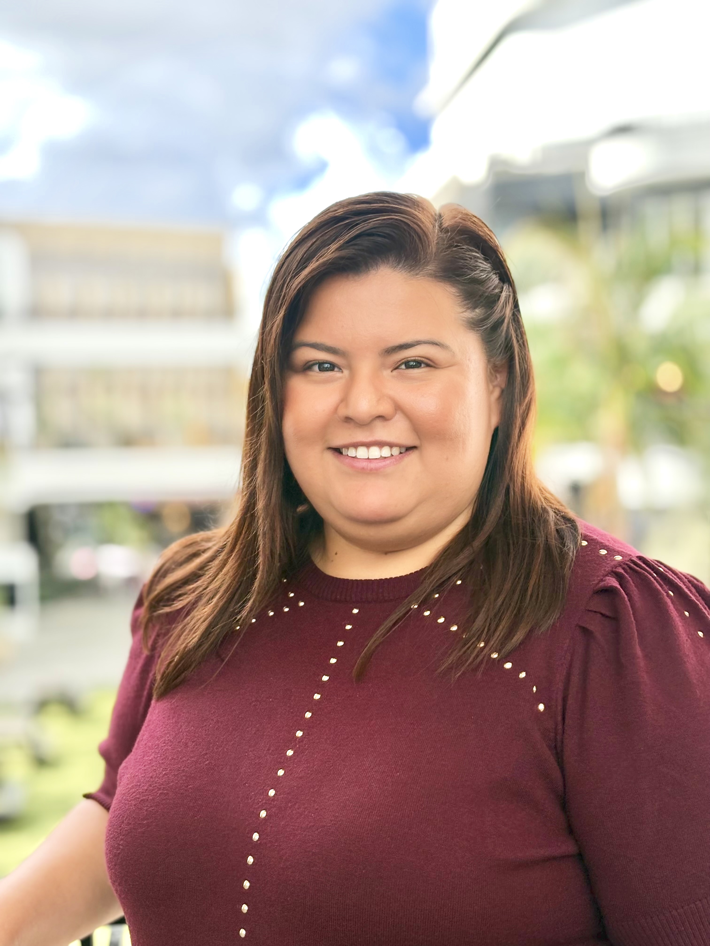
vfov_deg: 36.8
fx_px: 1422
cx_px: 355
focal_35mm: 52
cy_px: 473
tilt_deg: -1.6
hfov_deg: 28.0
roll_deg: +1.1
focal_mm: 5.96
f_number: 1.6
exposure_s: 1/1312
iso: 50
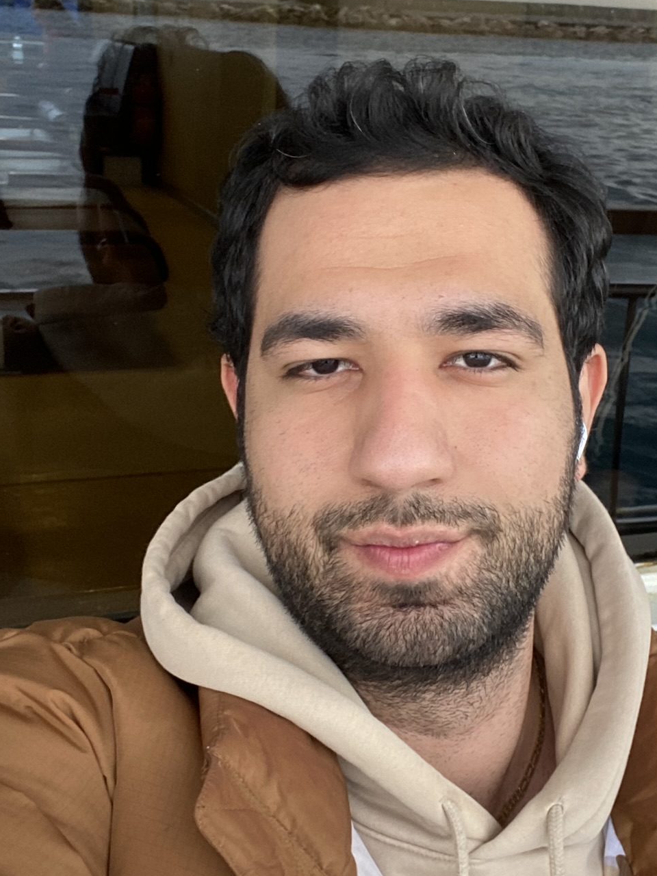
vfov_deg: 39.6
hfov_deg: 30.0
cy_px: 396
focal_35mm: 48
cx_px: 447
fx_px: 1215
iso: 100
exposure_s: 1/115
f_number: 2.2
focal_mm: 2.71
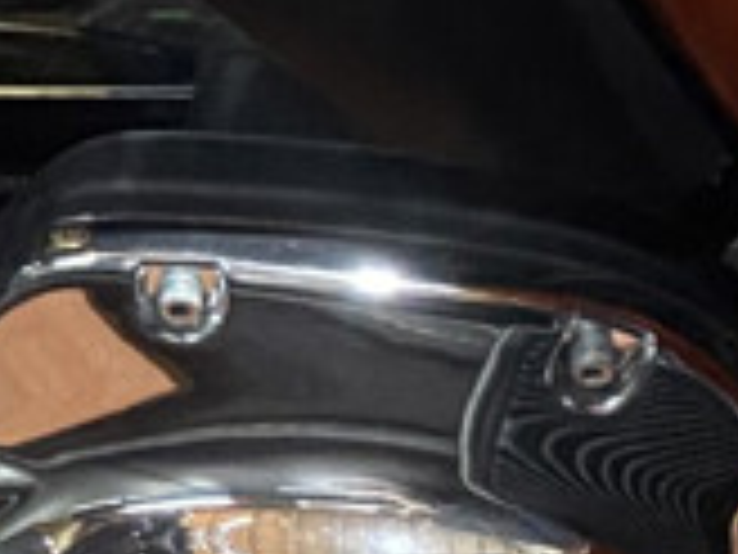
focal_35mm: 169
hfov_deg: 10.5
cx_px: -862
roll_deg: +7.6
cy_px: 63
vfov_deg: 8.8
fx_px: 3603
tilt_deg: -28.0
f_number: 1.8
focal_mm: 4.25
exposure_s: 1/30
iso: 500
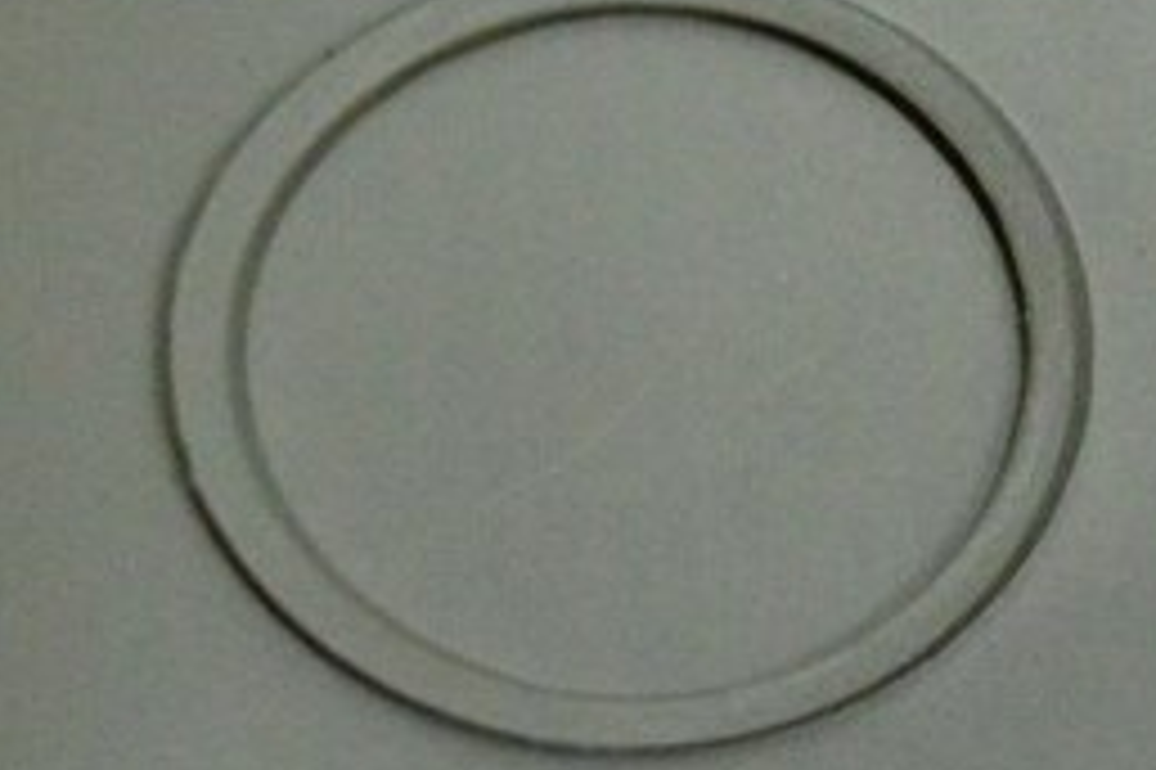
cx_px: 571
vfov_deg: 4.1
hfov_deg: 6.3
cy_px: -408
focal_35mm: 329
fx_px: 10557
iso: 6400
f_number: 6.3
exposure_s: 1/800
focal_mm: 55
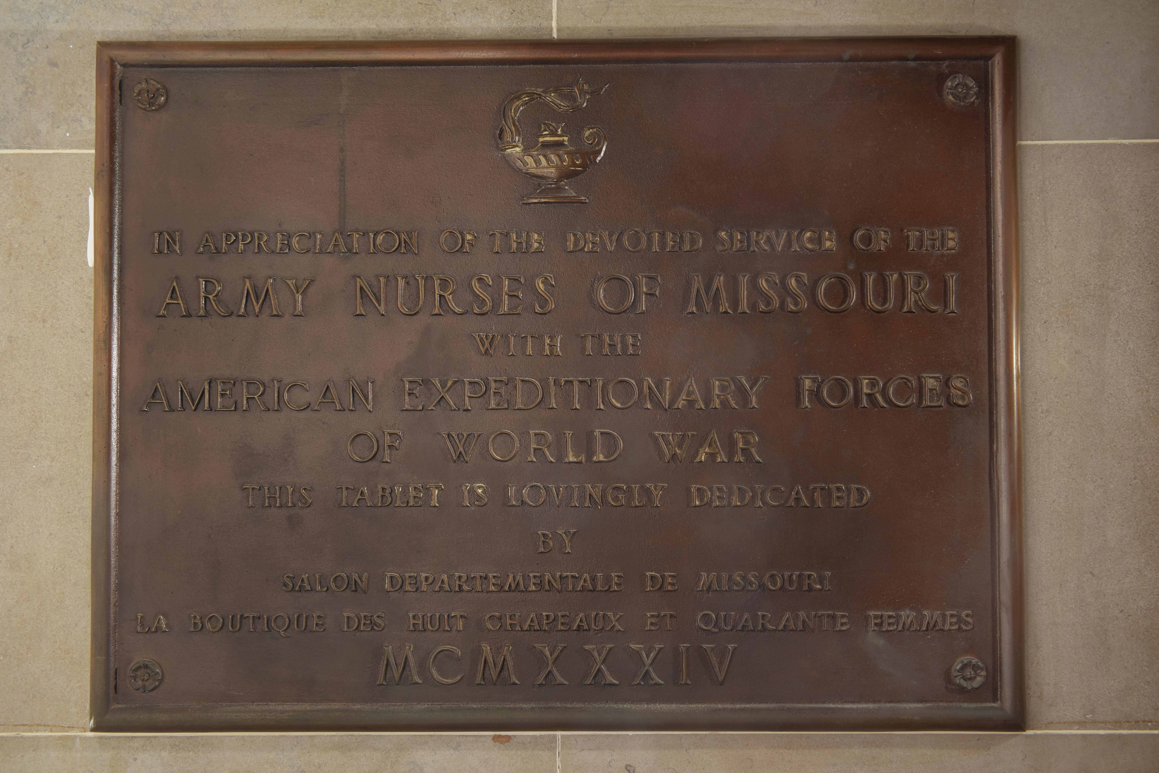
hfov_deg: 54.4
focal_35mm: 35
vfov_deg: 37.9
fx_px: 1127
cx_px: 580
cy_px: 386
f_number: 11
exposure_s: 1/125
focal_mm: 35
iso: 400
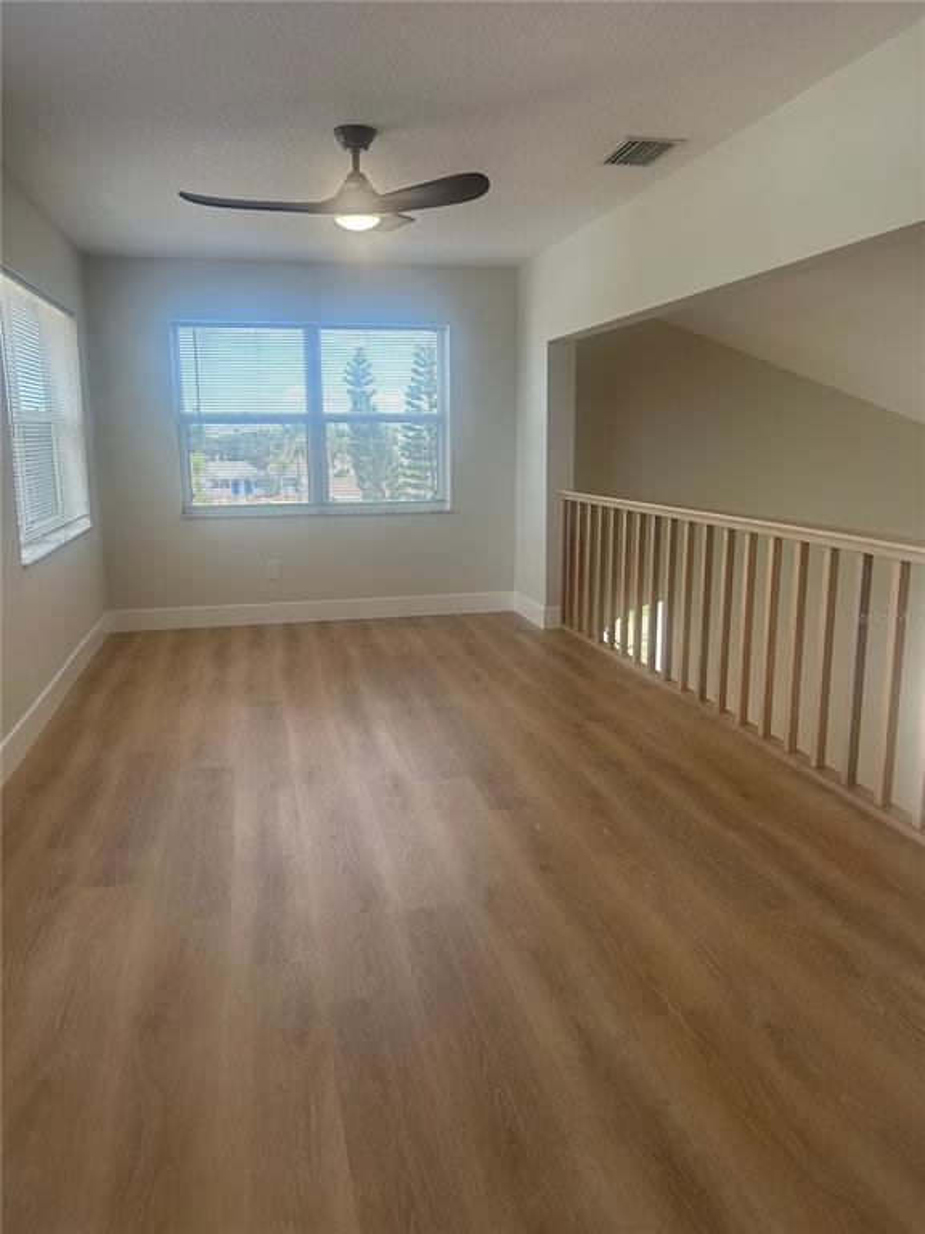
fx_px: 926
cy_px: 617
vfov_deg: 67.3
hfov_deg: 53.1
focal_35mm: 26
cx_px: 462
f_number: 1.5
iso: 64
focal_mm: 5.7
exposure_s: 1/166
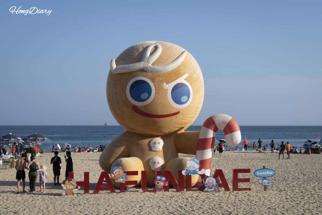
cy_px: 108
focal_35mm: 60
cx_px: 161
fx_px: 537
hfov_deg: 33.4
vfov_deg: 22.6
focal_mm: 60
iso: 100
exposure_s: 1/200
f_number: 11
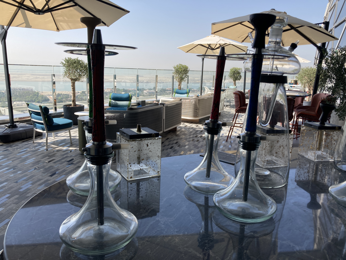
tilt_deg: -11.2
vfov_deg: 49.7
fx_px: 280
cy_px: 130
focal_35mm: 28
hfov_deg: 63.4
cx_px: 173
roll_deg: -2.1
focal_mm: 3.99
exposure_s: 1/1453
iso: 20
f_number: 1.8
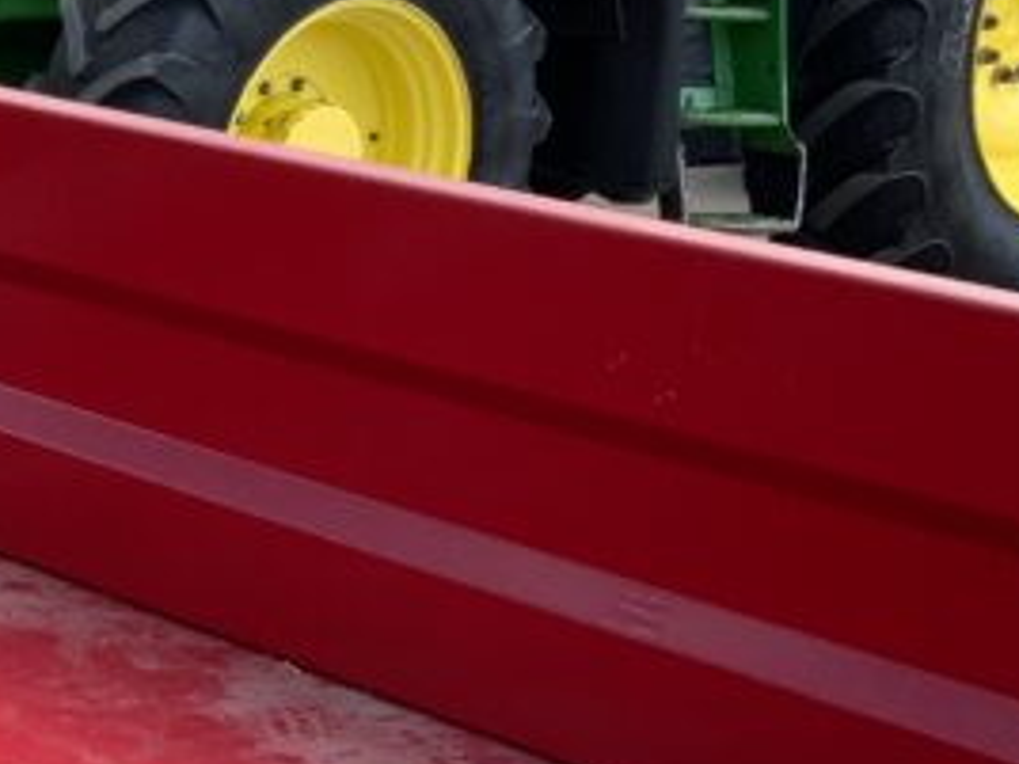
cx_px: -262
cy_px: 608
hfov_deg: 16.8
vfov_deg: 13.3
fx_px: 3268
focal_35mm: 111
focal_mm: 3
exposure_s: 1/362
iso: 16
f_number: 1.8
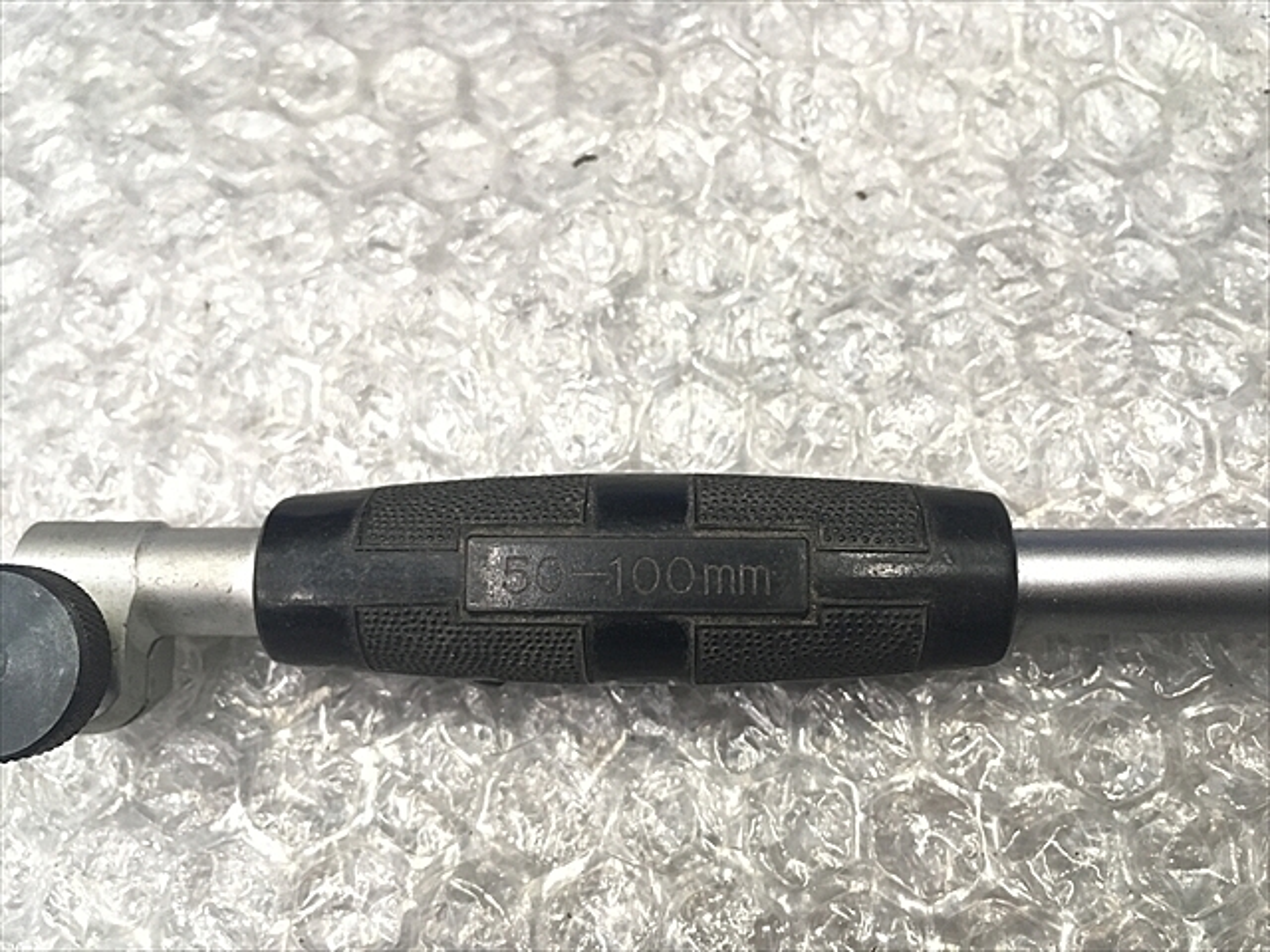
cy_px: 476
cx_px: 635
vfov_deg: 48.2
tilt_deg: -71.0
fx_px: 1064
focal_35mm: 29
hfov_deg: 61.7
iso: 160
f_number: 2.2
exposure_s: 1/30
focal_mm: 4.15
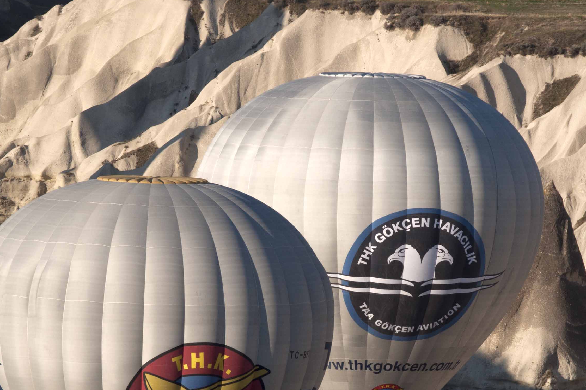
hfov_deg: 5.9
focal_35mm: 349
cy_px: 318
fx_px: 5674
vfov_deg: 3.9
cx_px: 261
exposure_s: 1/400
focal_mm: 122
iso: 200
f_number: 10
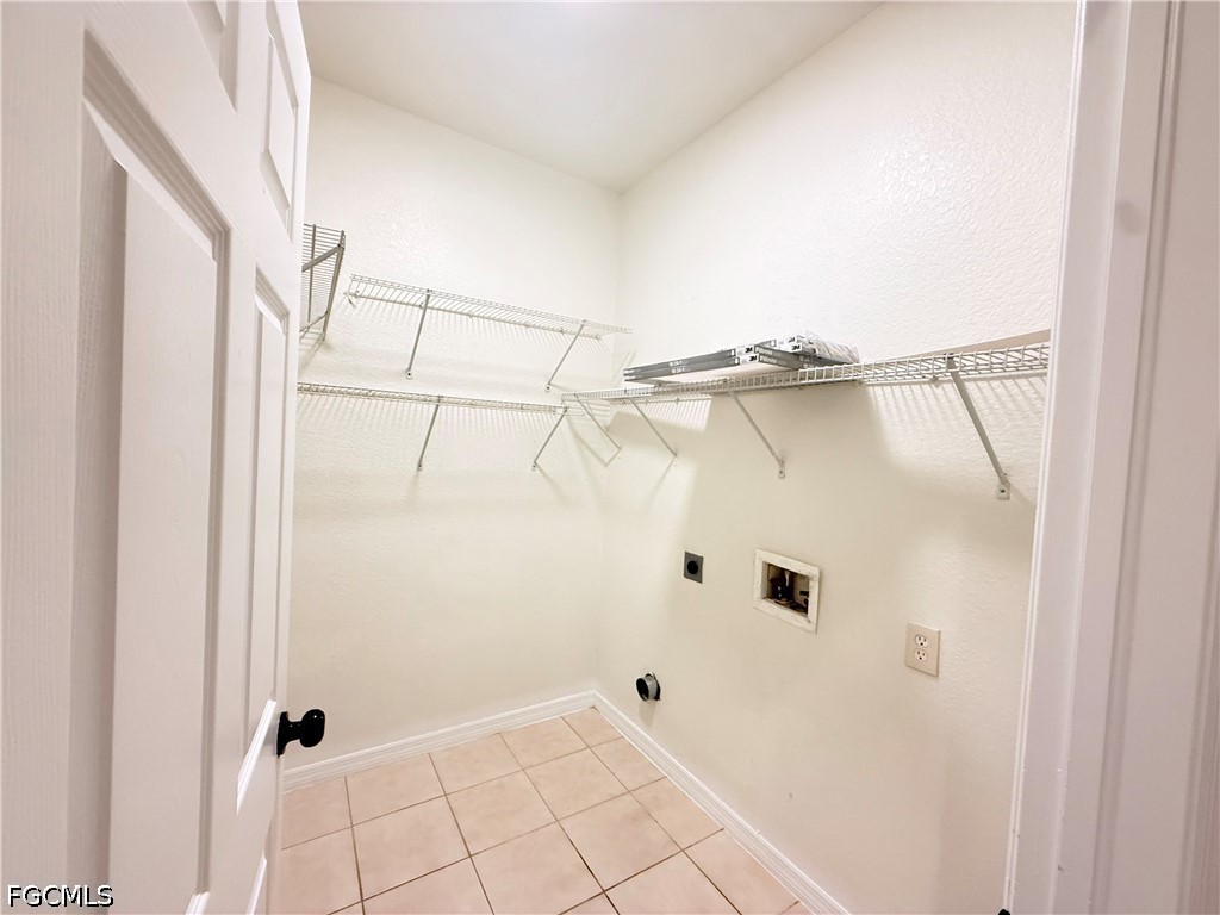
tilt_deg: -1.7
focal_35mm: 14
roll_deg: -2.2
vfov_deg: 85.7
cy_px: 458
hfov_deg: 102.1
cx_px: 610
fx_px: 493
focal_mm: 2.22
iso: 500
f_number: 2.2
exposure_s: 1/60
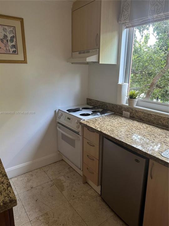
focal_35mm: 24
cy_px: 113
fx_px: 156
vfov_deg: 71.6
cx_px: 84
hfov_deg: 56.8
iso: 320
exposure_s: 1/60
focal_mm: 6.86
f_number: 1.78
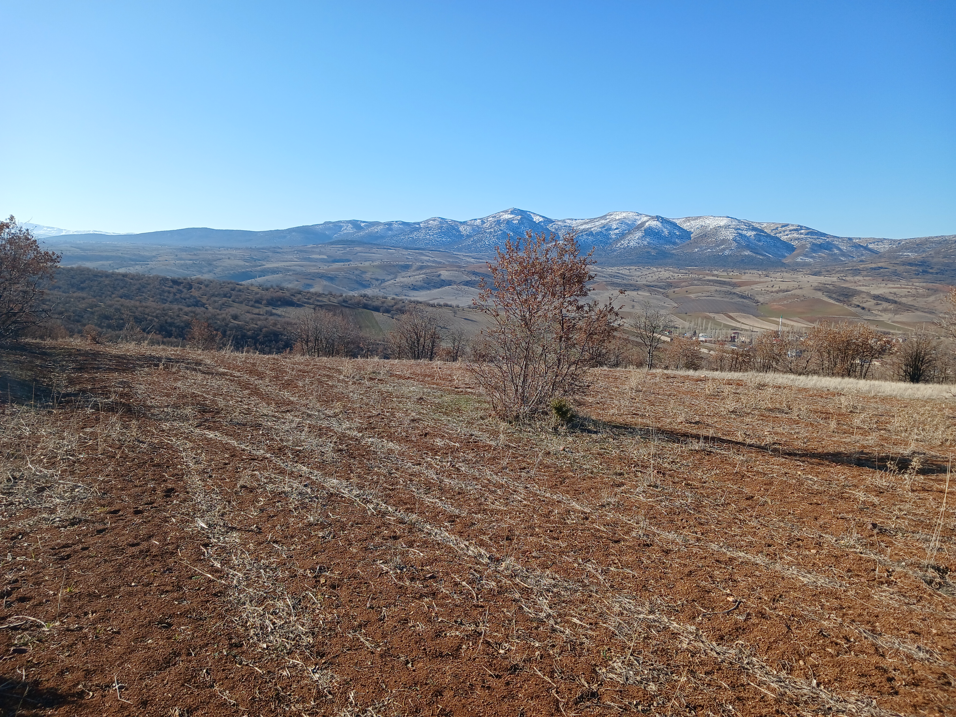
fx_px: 746
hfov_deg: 65.3
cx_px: 478
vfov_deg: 51.4
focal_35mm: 27
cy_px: 358
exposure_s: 1/510
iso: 20
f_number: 1.8
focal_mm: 4
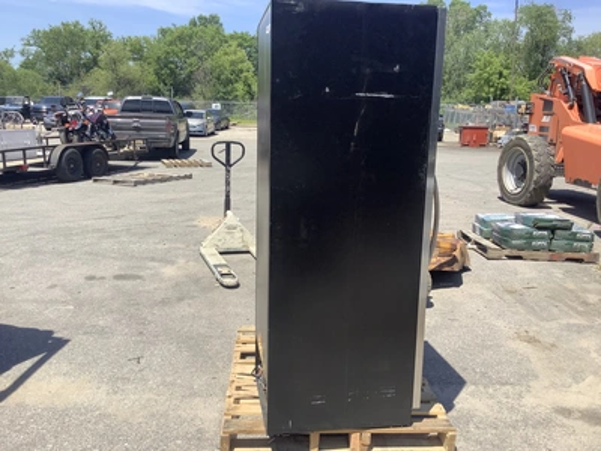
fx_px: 538
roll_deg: -0.9
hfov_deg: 58.4
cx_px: 300
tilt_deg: -12.4
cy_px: 226
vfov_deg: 45.4
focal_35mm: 31
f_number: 2.4
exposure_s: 1/994
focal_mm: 3.3
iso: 25
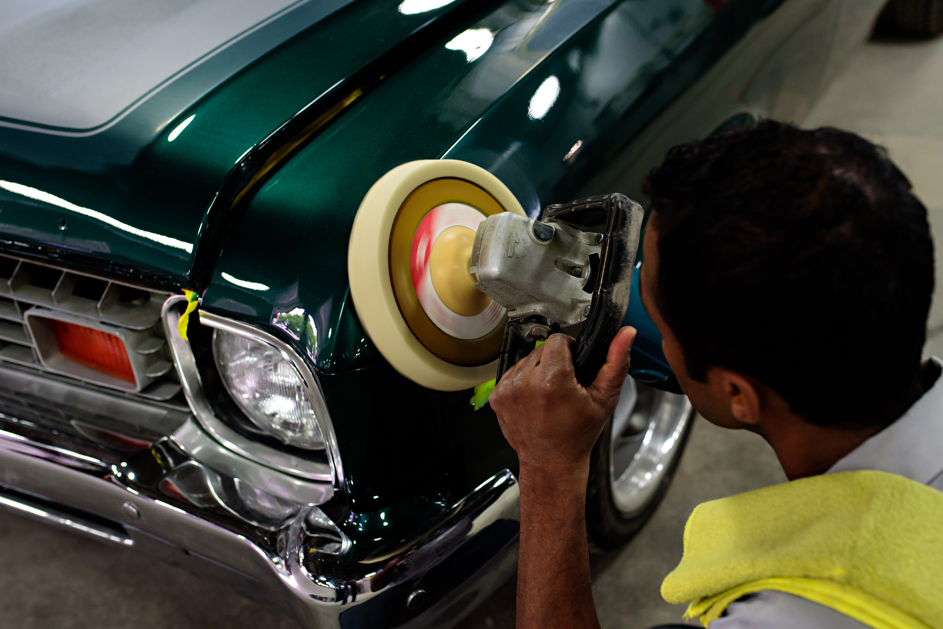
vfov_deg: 32.6
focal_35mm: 41
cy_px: 329
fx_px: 1074
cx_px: 510
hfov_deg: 47.3
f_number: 3.5
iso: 1600
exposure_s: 1/320
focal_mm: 35
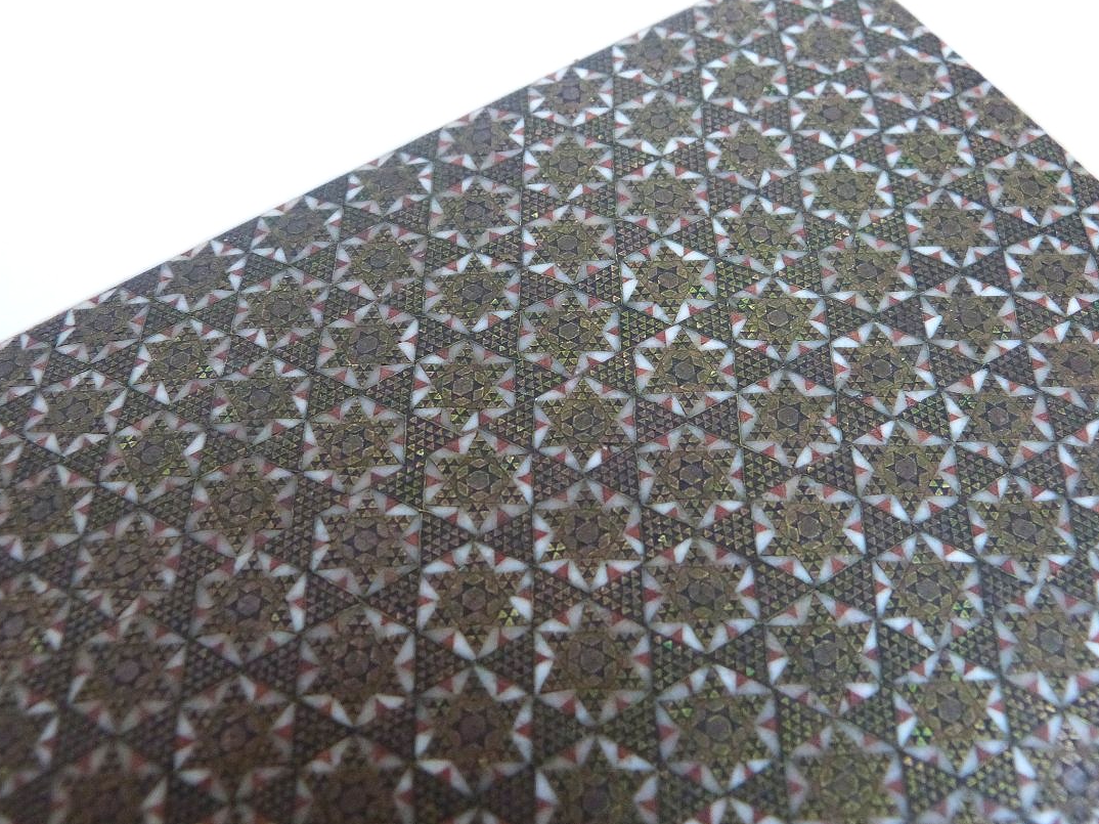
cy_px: 366
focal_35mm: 38
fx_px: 1206
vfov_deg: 37.7
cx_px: 582
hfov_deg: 49.0
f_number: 3
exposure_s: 1/50
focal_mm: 6.1
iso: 400
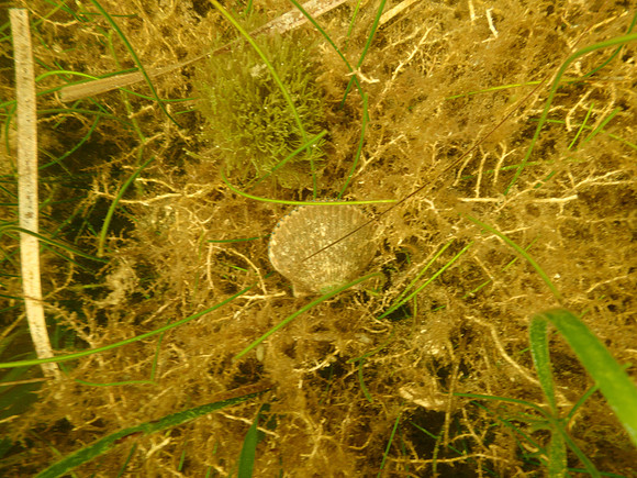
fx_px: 460
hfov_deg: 69.4
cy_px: 239
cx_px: 318
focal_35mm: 25
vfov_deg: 54.9
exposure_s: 1/80
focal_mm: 4.5
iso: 100
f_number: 2.8
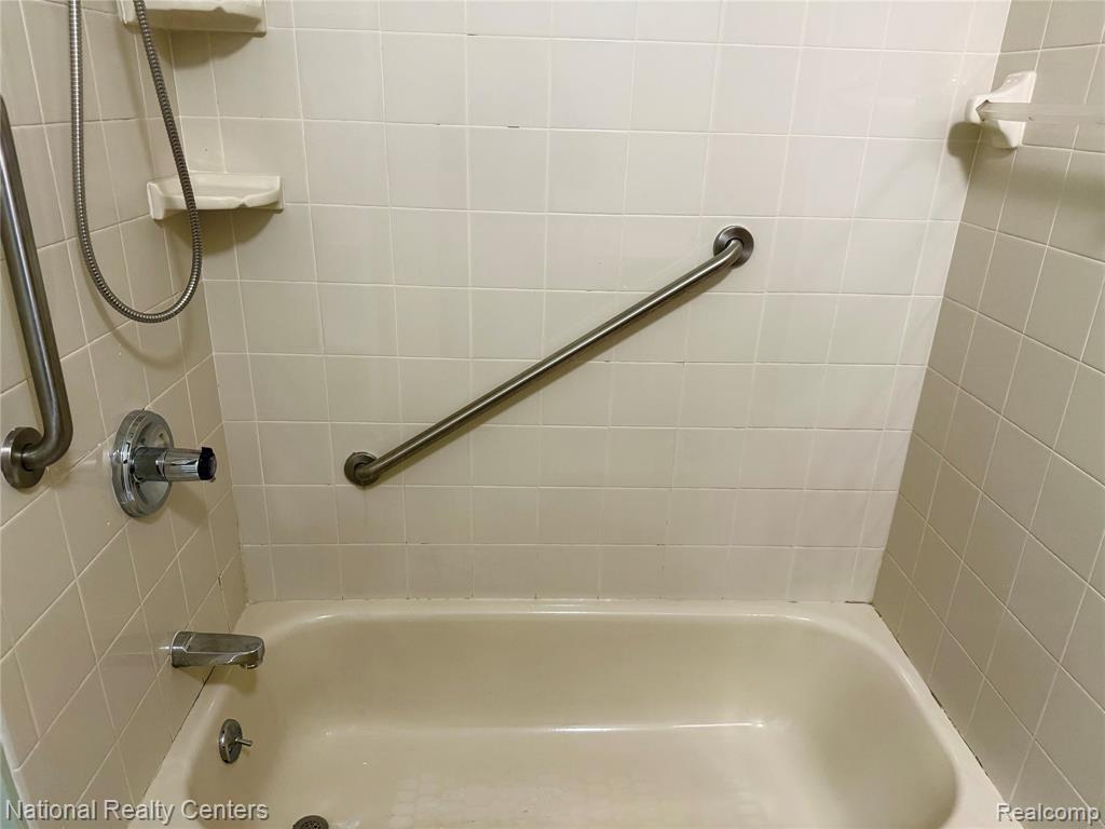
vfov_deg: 56.8
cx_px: 552
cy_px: 414
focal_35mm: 24
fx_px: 766
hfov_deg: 71.6
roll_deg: -1.5
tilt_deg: -20.6
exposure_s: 1/60
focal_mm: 6.76
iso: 320
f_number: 1.78
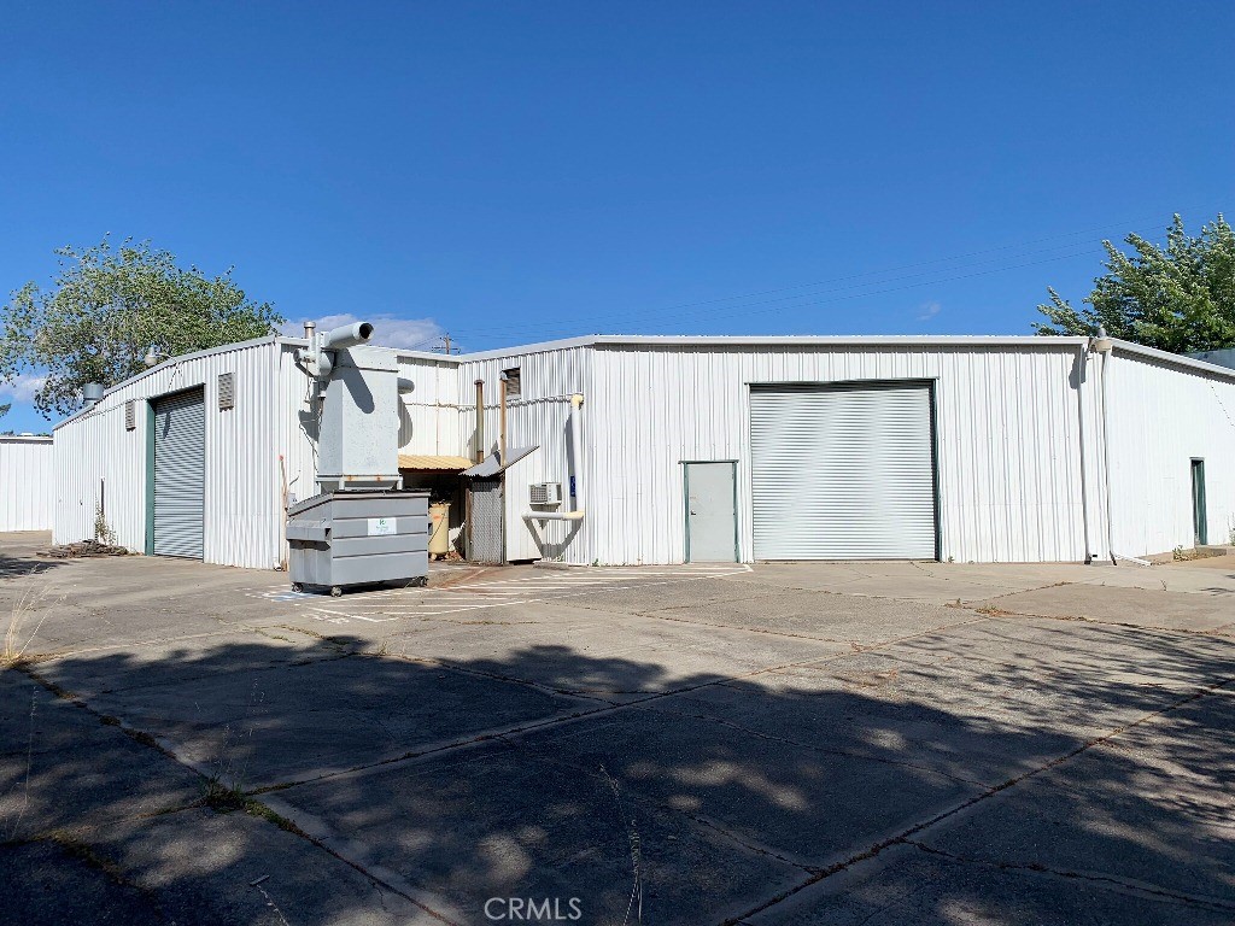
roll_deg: +1.6
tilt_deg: +4.5
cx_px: 618
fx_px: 928
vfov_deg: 53.1
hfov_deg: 67.3
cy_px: 463
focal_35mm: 26
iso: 25
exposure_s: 1/4673
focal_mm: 4.25
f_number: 1.8
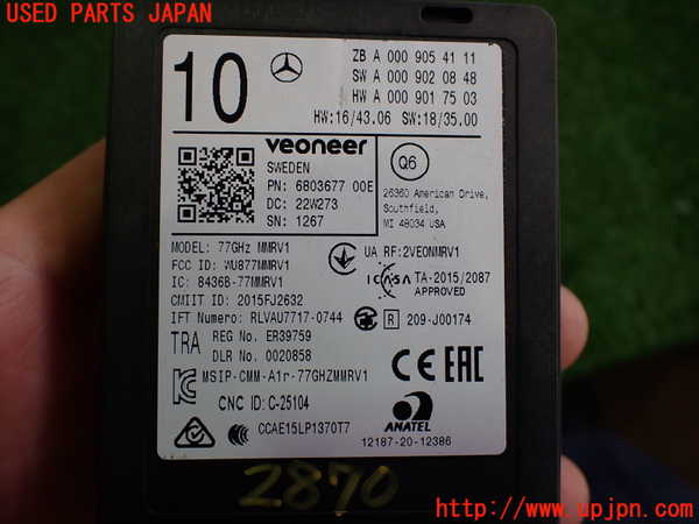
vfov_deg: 46.8
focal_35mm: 30
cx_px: 350
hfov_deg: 60.0
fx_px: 606
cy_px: 262
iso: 200
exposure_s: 1/125
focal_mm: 5.4
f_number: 2.3
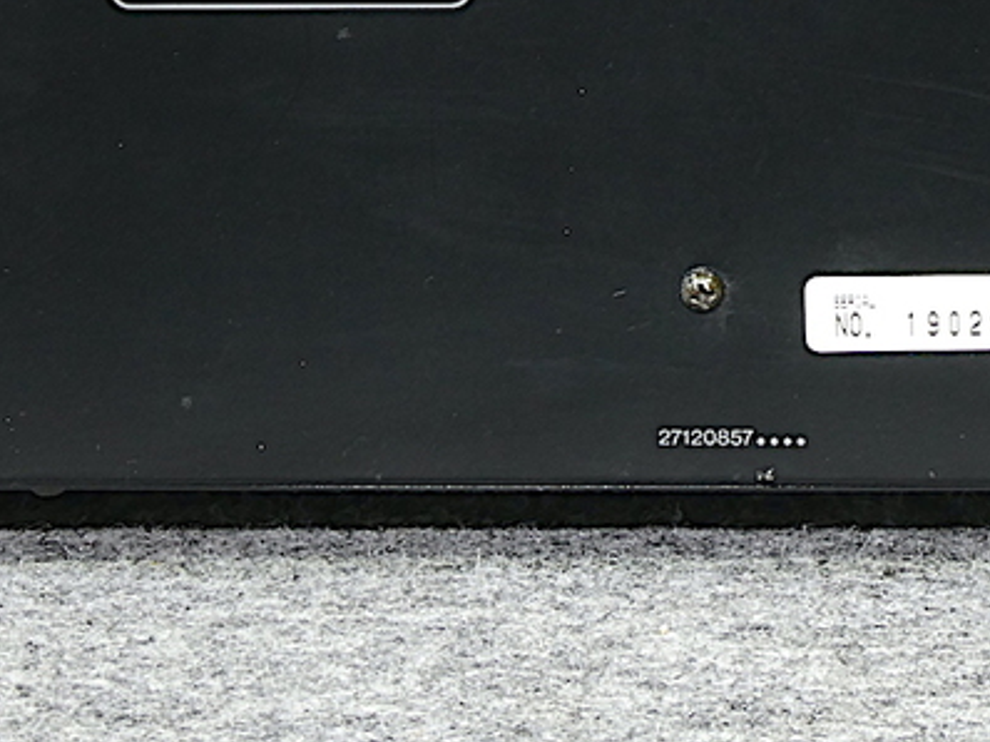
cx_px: 619
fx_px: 9318
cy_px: -97
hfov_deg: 6.1
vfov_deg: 4.5
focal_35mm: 326
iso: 200
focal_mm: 24.2
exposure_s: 1/2
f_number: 5.6
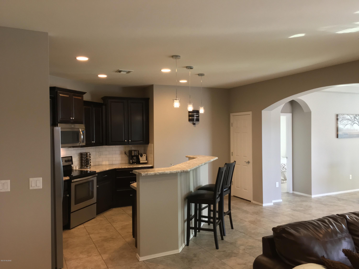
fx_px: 301
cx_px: 180
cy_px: 134
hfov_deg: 61.7
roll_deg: +1.5
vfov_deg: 48.2
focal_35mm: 29
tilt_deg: -1.5
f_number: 2.2
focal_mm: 4.15
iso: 100
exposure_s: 1/30
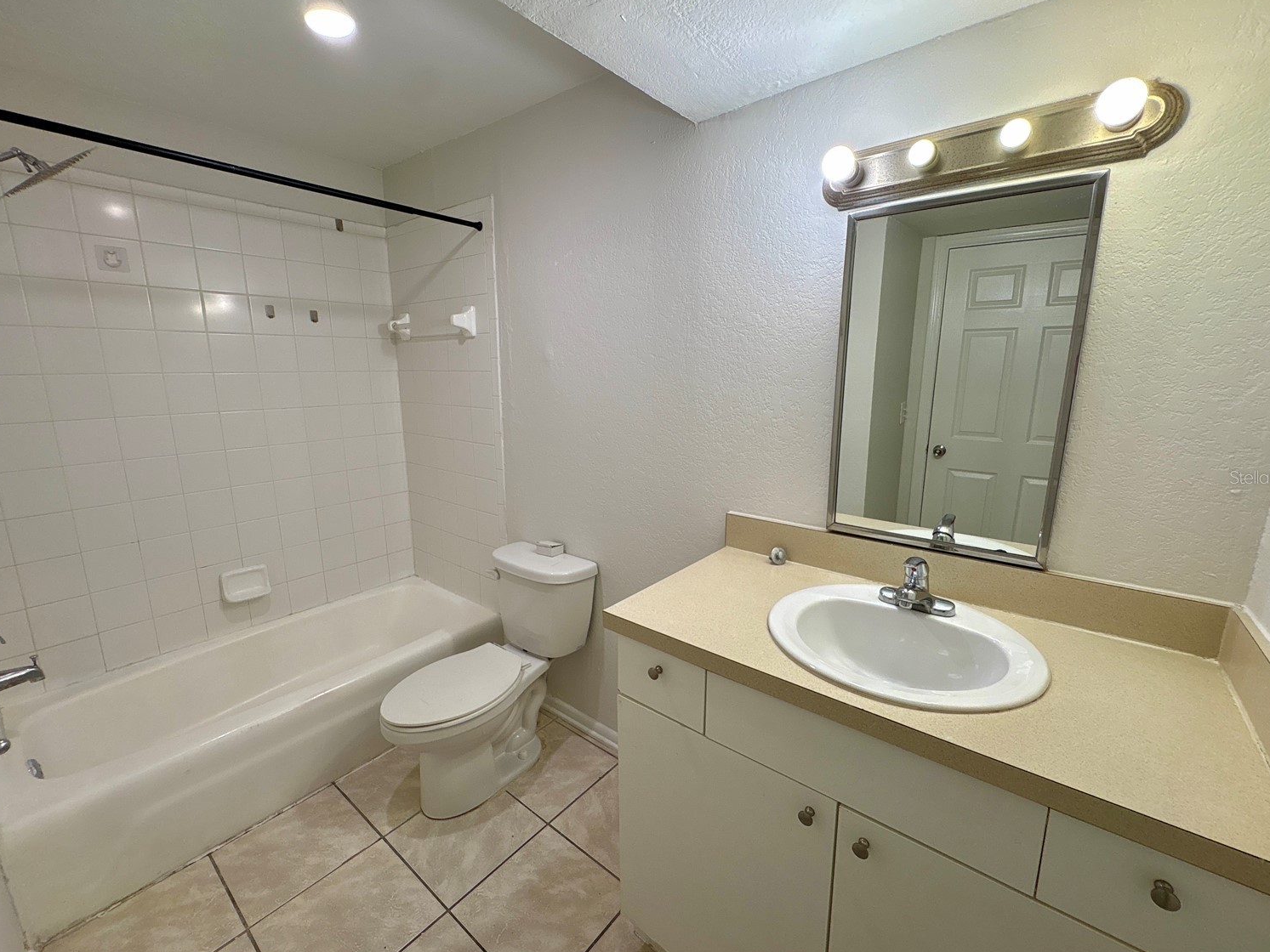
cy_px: 477
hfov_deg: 98.2
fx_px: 550
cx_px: 629
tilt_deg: -10.6
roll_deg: +0.9
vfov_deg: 81.8
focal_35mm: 15
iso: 100
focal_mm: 2.22
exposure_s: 1/120
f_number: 2.2
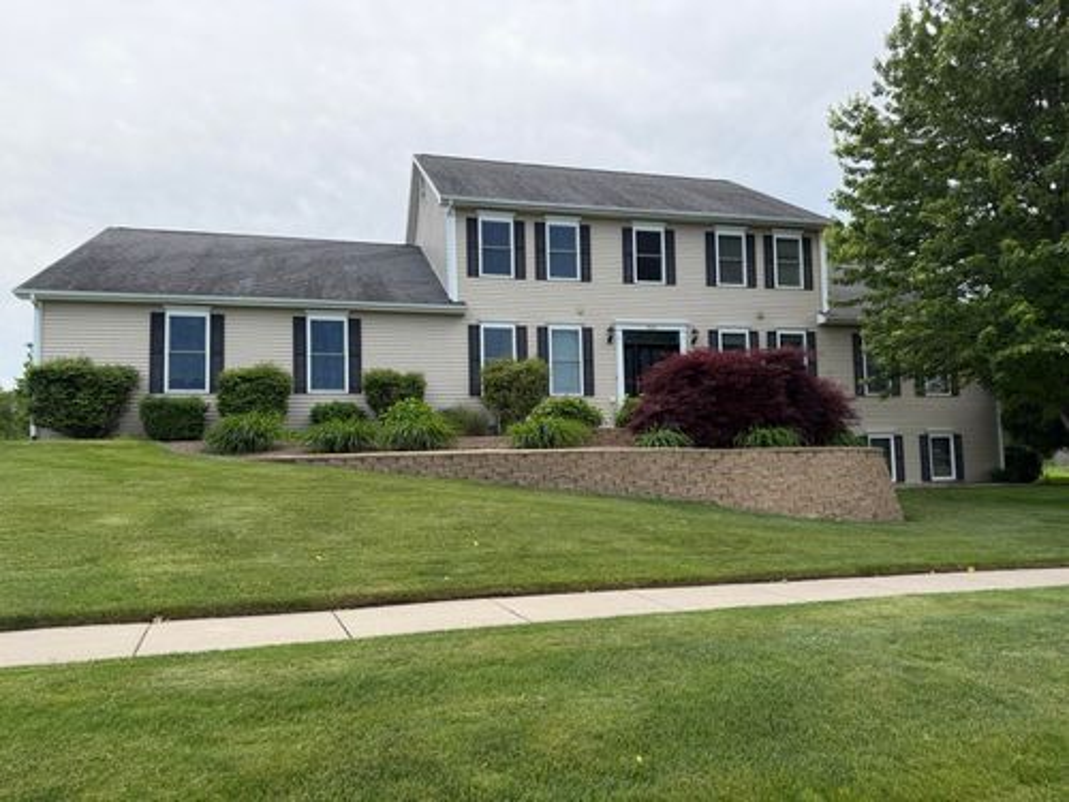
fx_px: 741
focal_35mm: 24
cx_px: 534
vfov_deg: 56.8
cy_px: 401
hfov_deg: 71.6
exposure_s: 1/1949
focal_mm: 6.76
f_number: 1.78
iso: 80
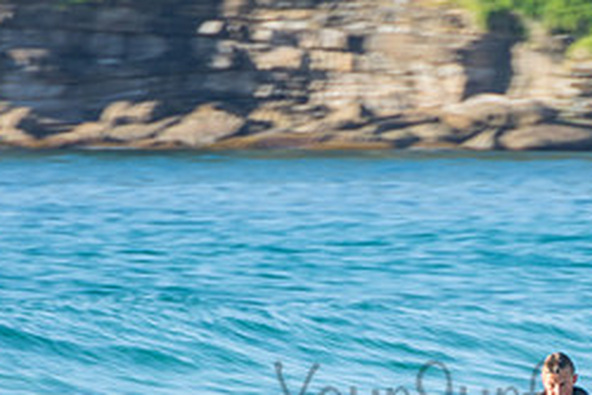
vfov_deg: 1.0
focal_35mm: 1393
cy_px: 377
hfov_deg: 1.5
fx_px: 22919
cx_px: 519
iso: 100
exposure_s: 1/30
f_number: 16
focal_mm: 400
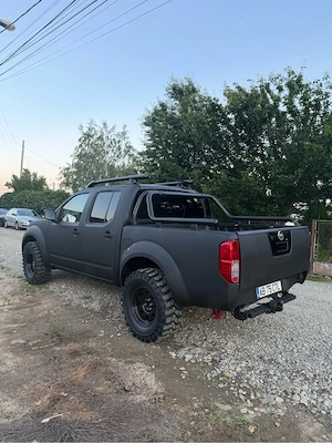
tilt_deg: -0.5
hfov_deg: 56.8
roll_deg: -2.6
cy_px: 222
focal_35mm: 24
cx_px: 166
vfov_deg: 71.6
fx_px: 307
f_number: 1.78
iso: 100
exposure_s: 1/121
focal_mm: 6.76
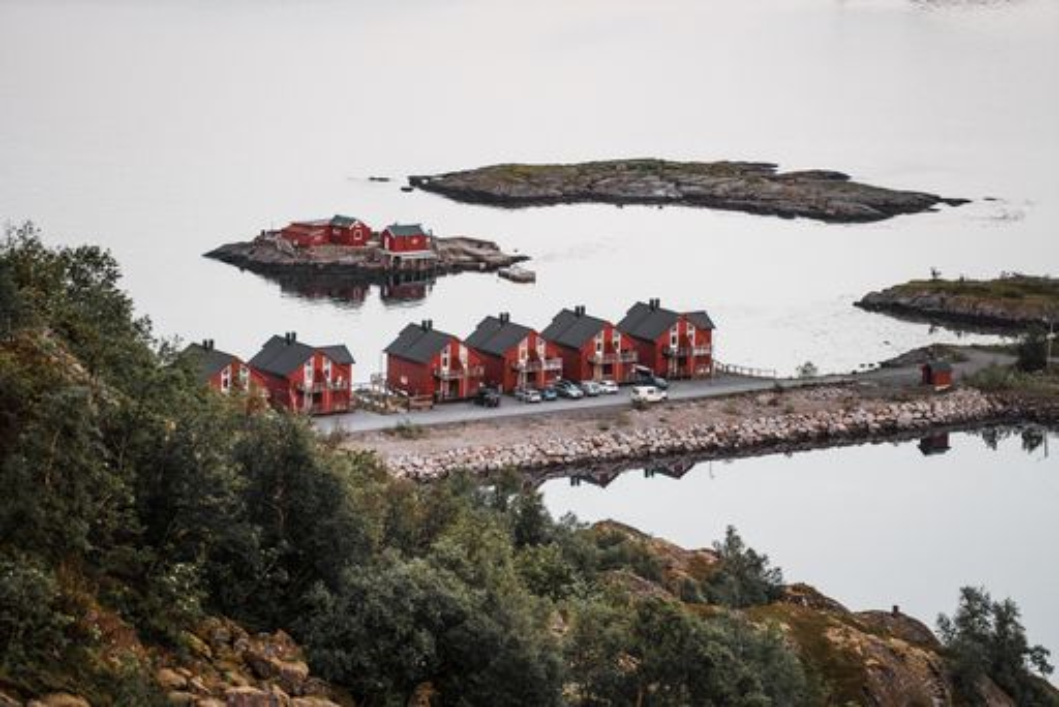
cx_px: 530
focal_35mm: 200
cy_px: 354
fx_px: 5886
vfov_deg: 6.9
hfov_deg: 10.3
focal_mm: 200
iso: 100
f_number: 4.5
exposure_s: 1/400
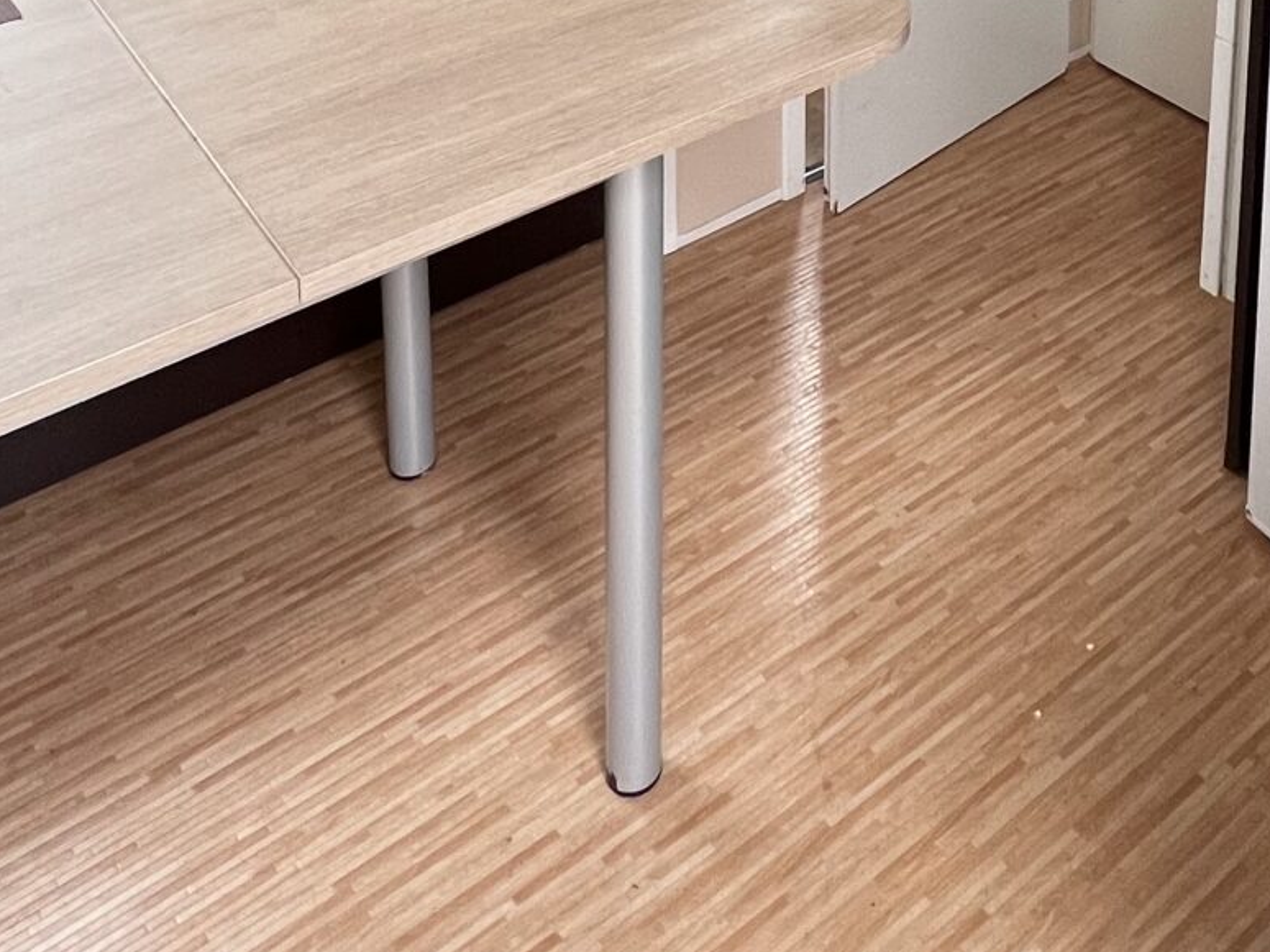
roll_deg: -1.8
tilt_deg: -9.0
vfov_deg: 24.8
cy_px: -520
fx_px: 1577
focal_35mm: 43
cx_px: 966
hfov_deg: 42.4
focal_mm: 1.57
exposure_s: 1/99
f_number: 1.8
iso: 125
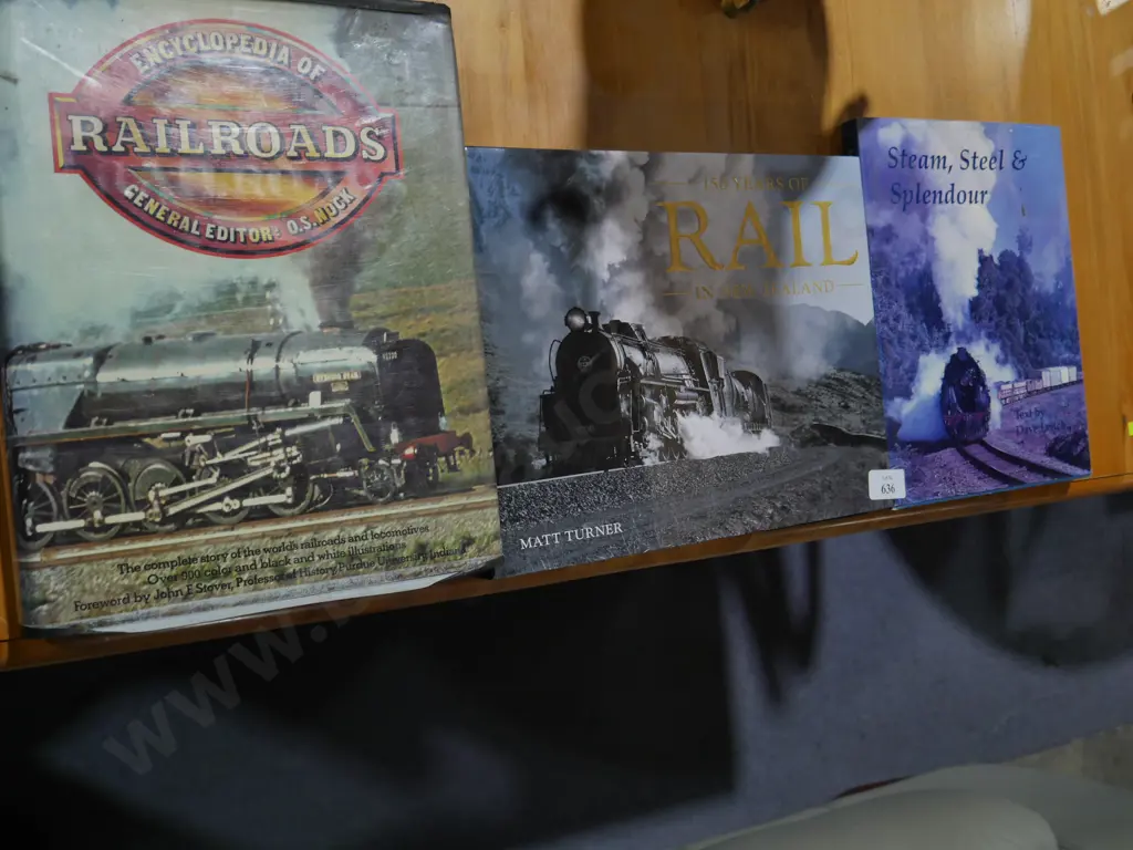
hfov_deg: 56.8
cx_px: 566
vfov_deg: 44.2
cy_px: 425
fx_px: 1047
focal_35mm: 32
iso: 200
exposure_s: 1/100
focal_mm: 16
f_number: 3.6
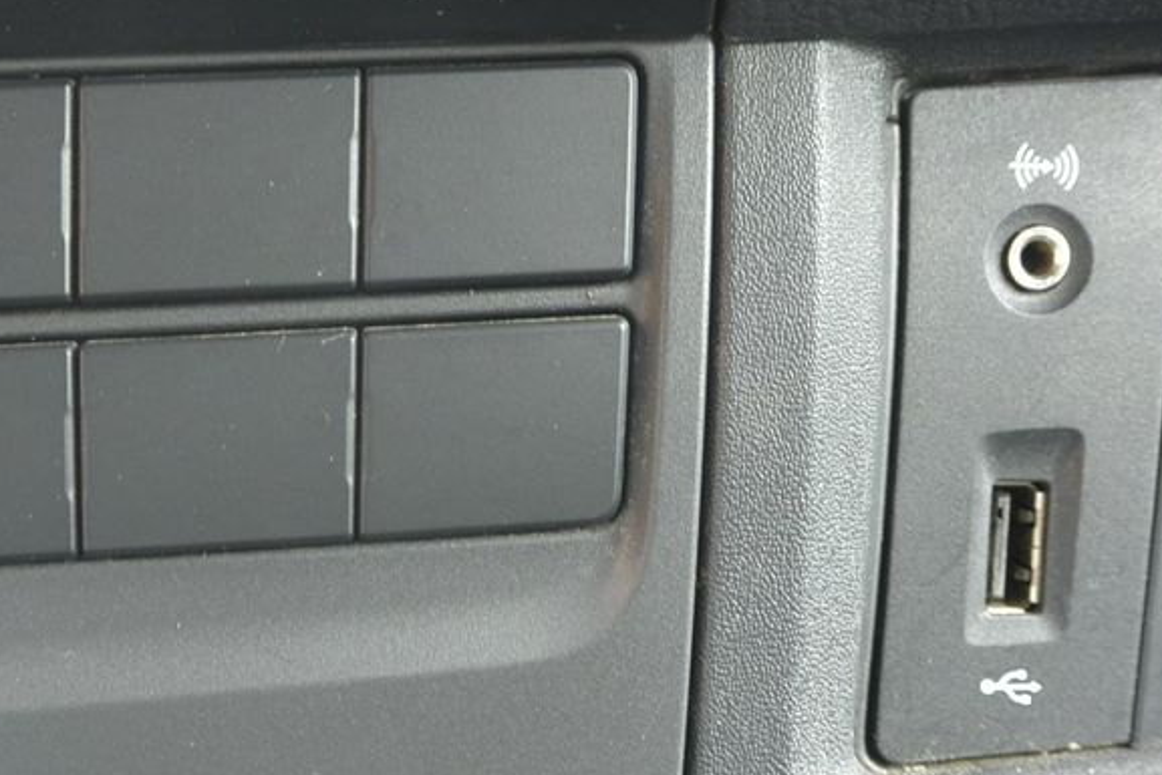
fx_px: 1776
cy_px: 545
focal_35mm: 55
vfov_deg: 24.5
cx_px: 548
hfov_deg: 36.2
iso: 400
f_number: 3.8
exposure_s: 1/80
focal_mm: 11.8
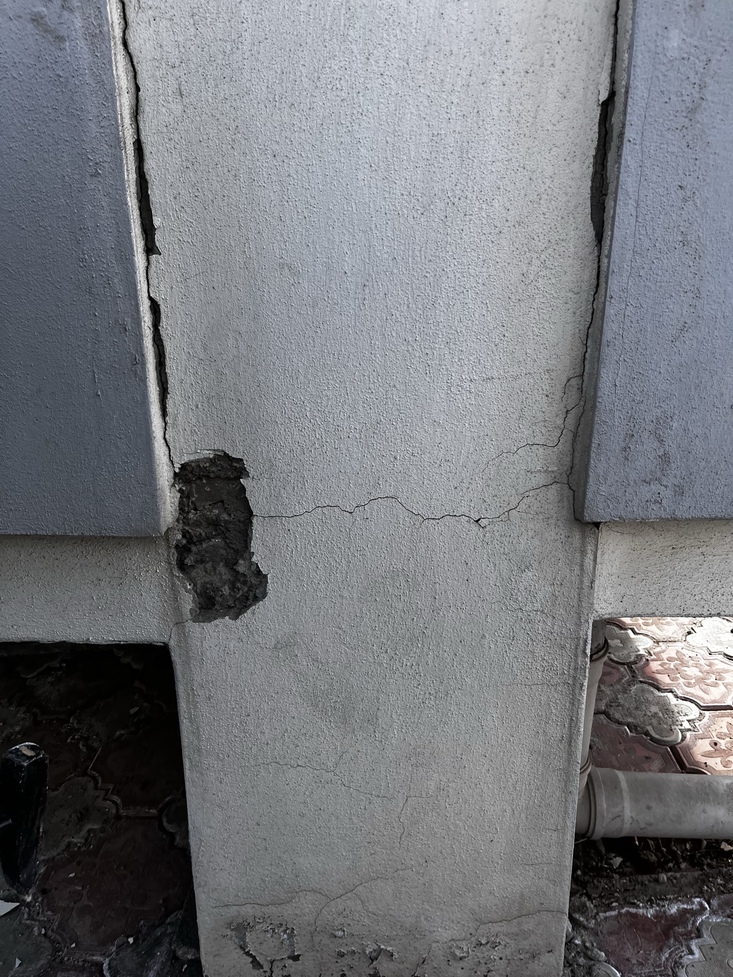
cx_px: 366
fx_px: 734
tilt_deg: -16.8
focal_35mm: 26
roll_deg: +2.7
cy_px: 488
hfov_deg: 53.1
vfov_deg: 67.3
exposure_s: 1/1923
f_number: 1.6
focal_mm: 5.1
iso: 50
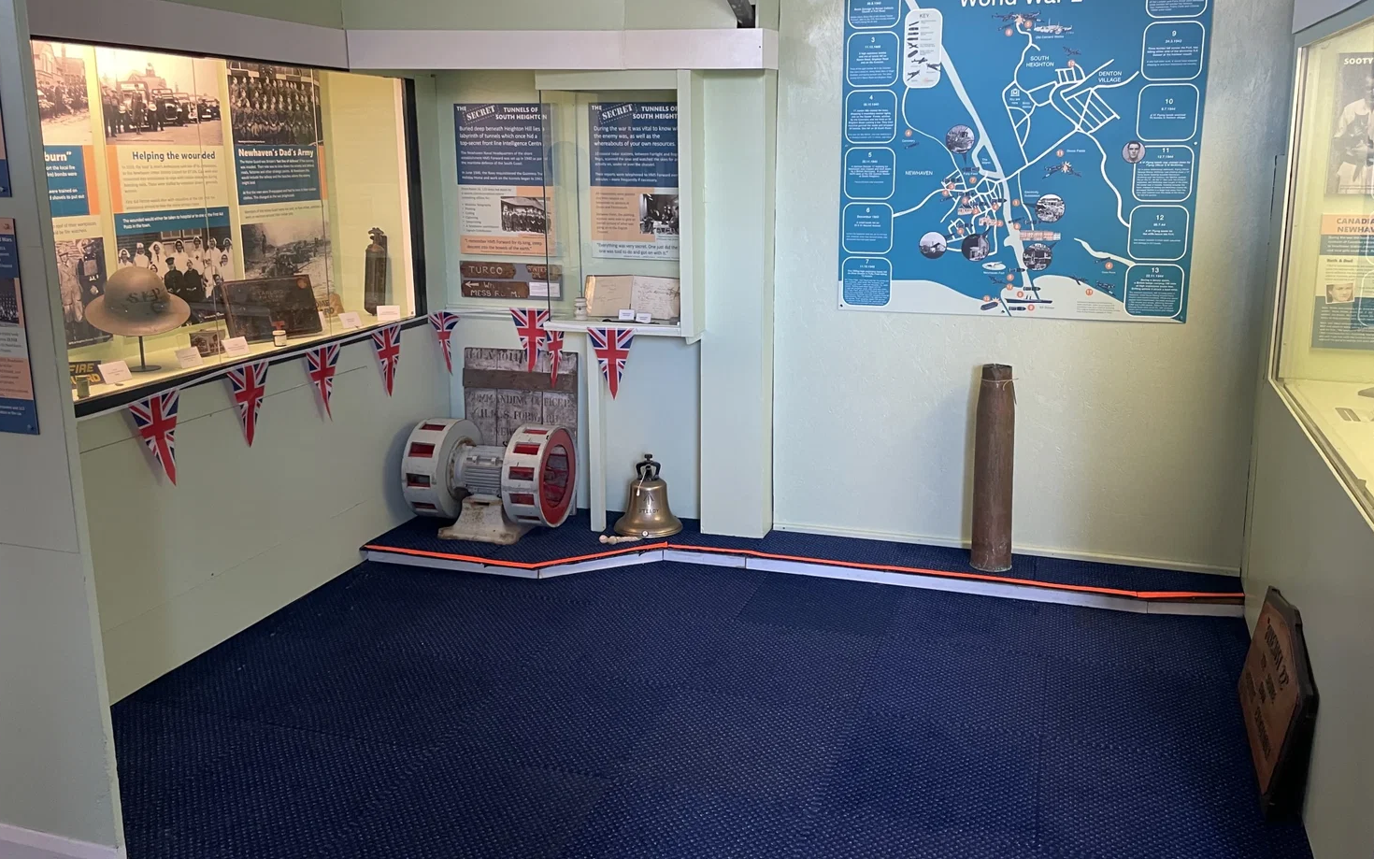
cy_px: 373
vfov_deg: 41.8
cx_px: 734
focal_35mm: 30
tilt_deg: -9.7
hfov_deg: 62.8
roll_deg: +0.4
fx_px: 1123
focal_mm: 4.2
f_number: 1.6
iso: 125
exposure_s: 1/50
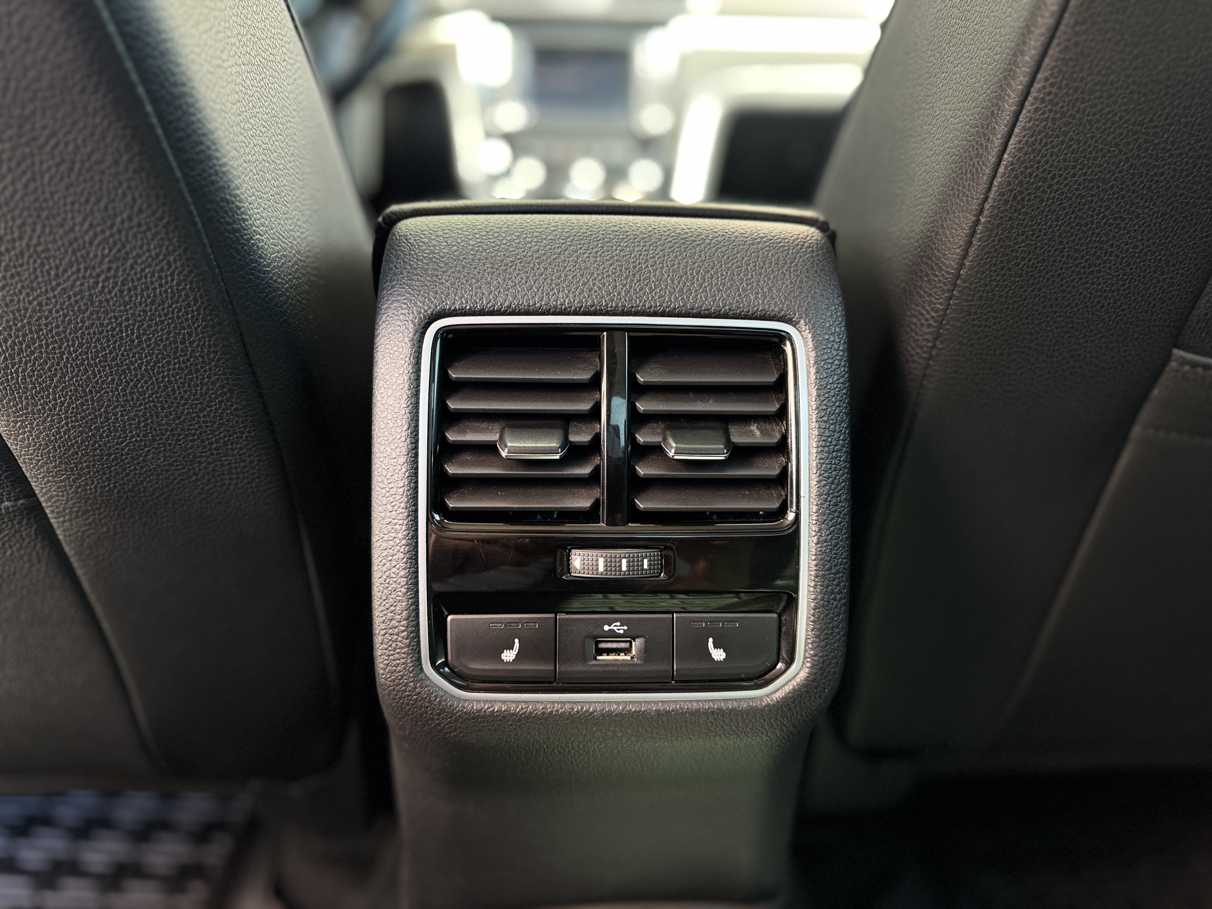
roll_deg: -0.9
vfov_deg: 56.8
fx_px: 840
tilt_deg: -16.3
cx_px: 606
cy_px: 454
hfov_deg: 71.6
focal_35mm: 24
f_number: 1.78
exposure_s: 1/60
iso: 250
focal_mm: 6.76
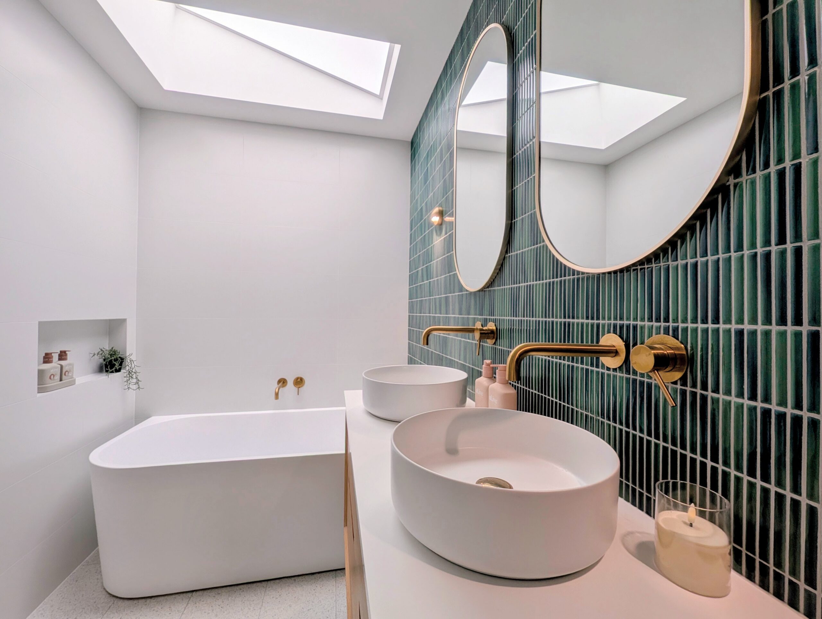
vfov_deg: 90.1
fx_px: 309
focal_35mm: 13
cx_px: 411
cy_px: 310
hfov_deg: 106.1
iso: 45
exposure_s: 1/183
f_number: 2.2
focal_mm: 1.95
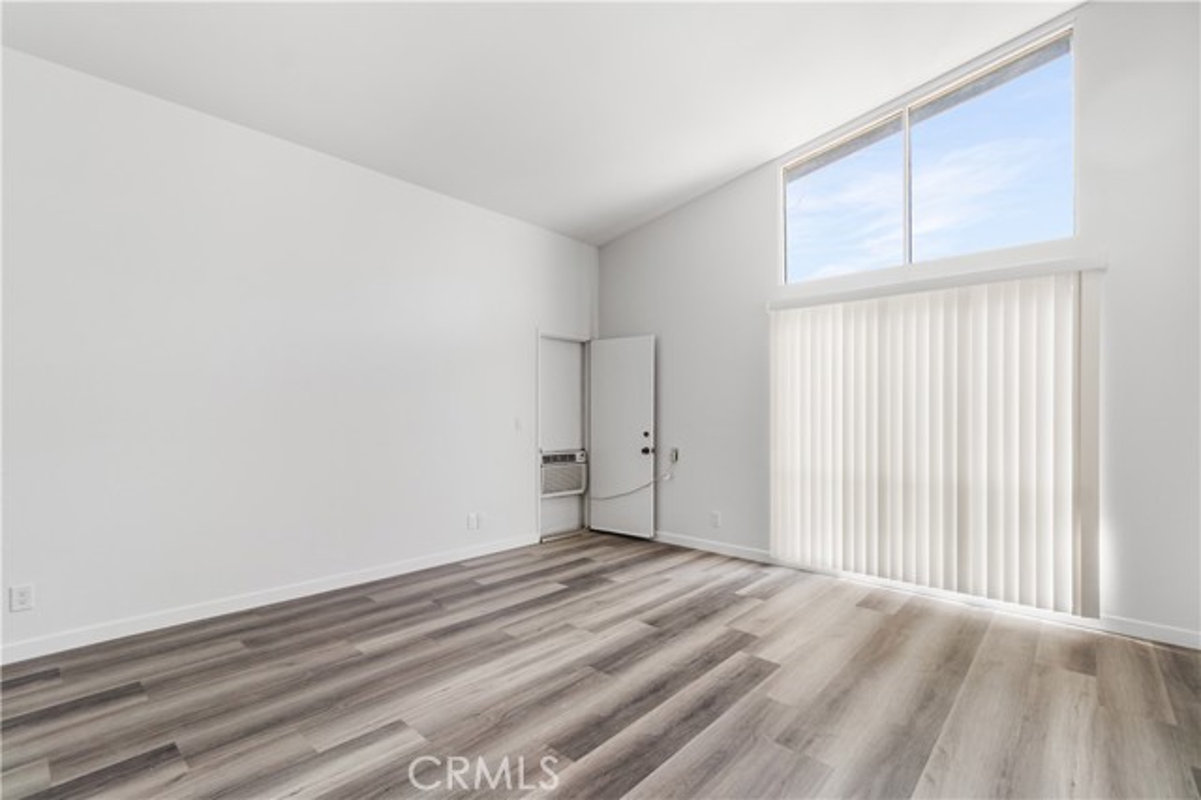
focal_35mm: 15
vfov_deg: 77.3
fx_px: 500
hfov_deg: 100.4
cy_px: 400
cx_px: 600
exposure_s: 1/15
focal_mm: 10
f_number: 7.1
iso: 320
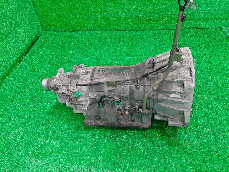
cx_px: 114
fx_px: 172
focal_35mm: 26
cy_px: 86
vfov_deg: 53.1
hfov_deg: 67.3
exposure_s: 1/50
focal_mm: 3.93
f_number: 1.7
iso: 163
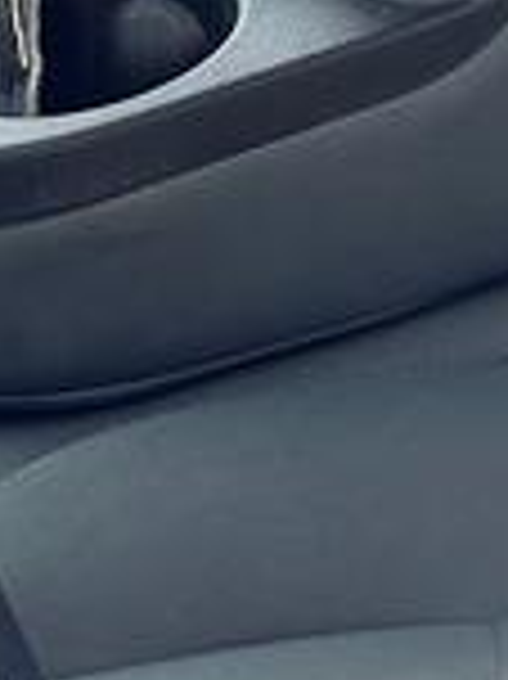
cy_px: -666
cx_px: 814
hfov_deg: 9.4
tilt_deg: -14.8
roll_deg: +0.7
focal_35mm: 153
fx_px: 2998
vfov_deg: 11.6
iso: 80
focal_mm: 6.86
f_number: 1.78
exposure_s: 1/370
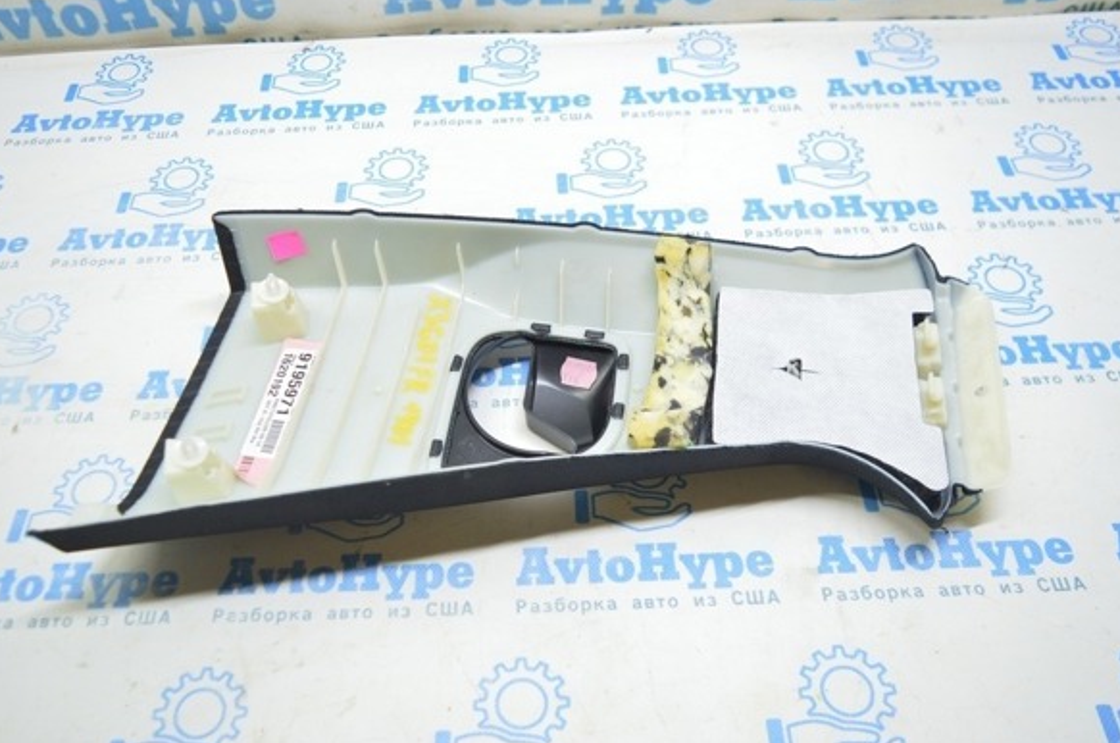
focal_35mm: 33
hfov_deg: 57.2
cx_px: 510
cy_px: 344
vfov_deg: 39.8
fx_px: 1025
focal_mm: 20
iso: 400
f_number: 3.8
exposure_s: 1/40
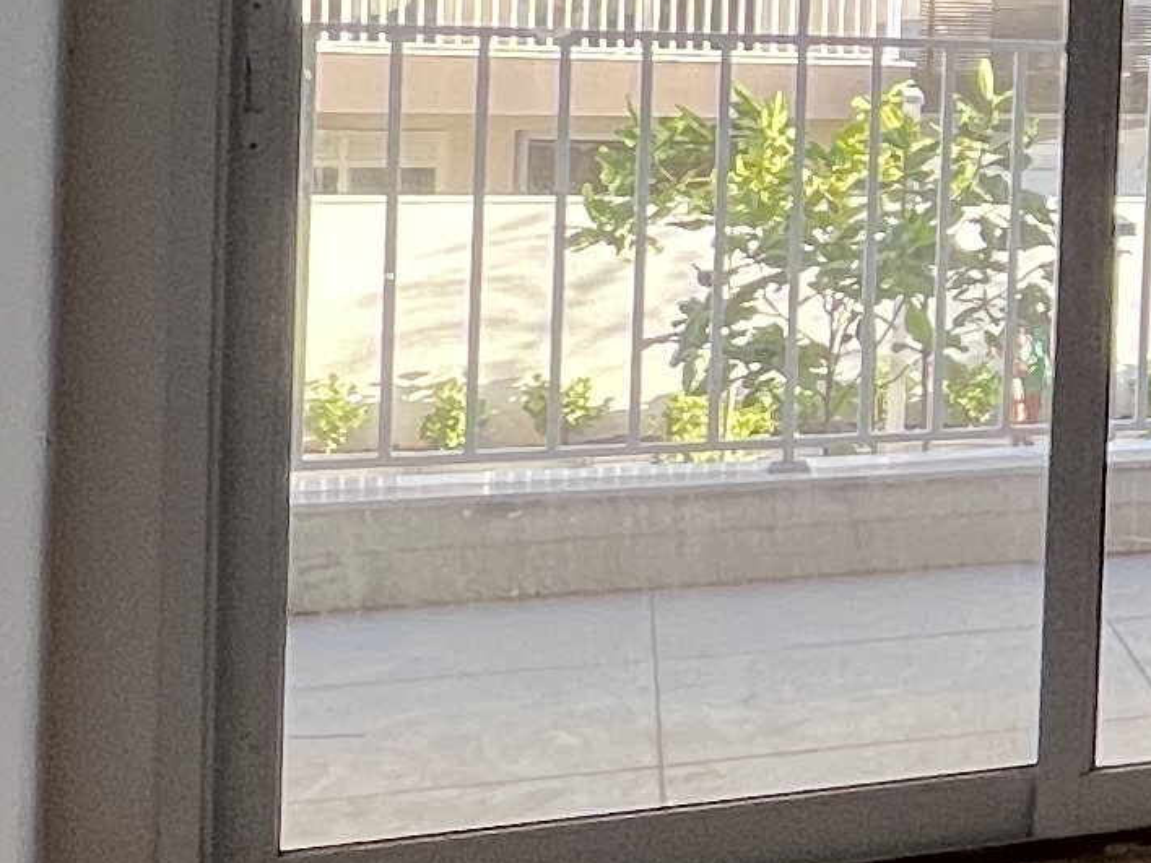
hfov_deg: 17.1
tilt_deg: -1.3
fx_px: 2461
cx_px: 2443
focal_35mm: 74
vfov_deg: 19.5
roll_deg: -2.0
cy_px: 65
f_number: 1.8
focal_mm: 1.57
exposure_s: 1/99
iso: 100
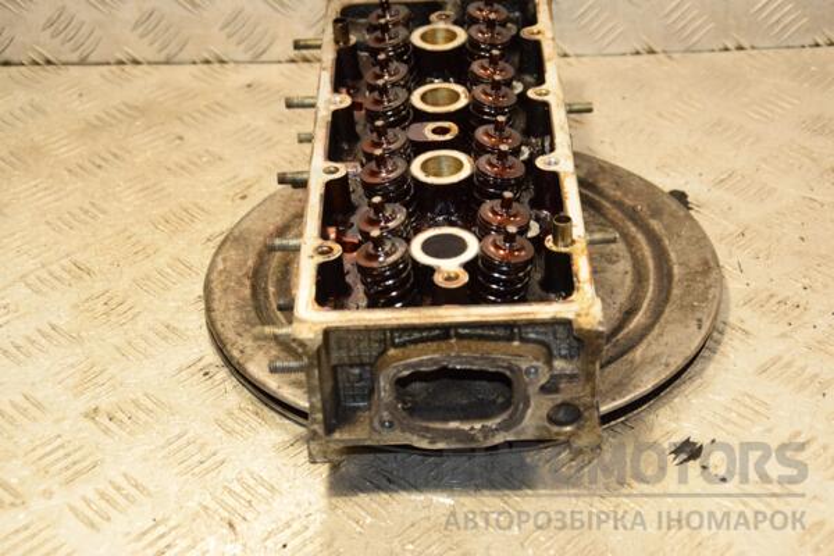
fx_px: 1668
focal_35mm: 72
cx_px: 417
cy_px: 278
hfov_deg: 28.1
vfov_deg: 18.9
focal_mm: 48
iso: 800
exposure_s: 1/200
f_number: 4.8
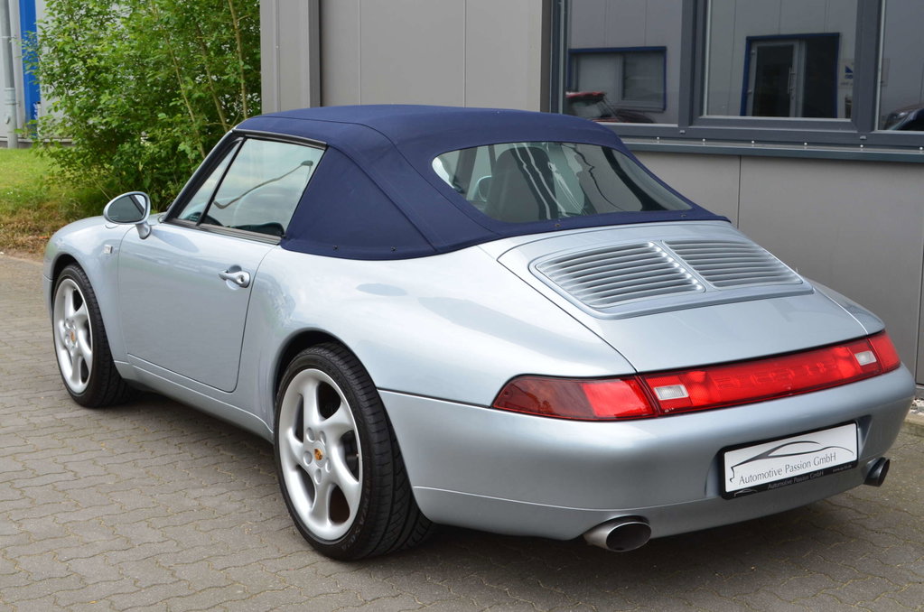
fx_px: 1307
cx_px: 462
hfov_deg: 38.9
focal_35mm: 51
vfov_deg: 26.4
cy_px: 306
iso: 200
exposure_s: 1/60
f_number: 10
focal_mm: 34
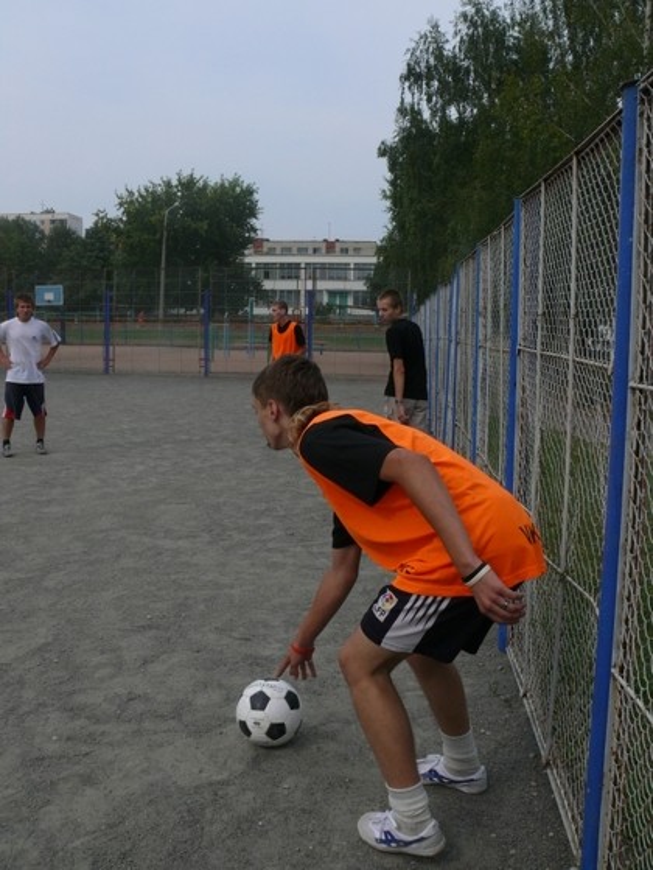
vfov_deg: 52.6
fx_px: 879
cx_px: 326
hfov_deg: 40.7
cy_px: 435
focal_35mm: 35
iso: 100
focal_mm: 7.4
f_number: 5.6
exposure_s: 1/500
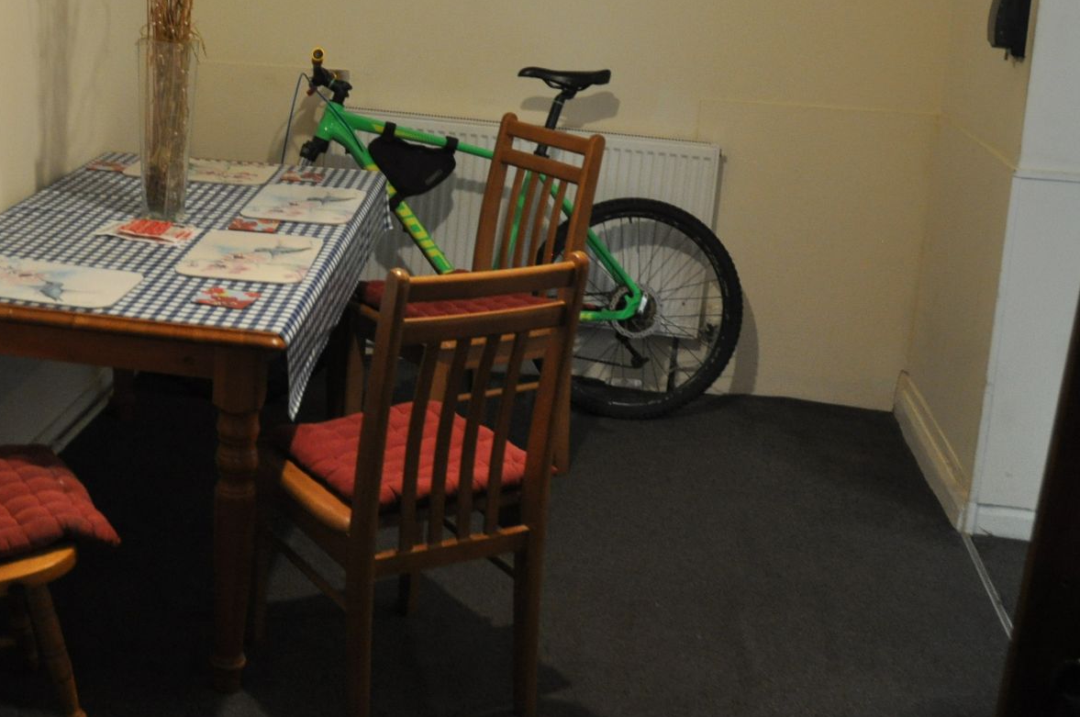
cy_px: 193
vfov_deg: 28.2
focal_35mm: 47
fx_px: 1408
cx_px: 170
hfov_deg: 39.8
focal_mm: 18
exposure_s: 1/40
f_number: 3.5
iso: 800
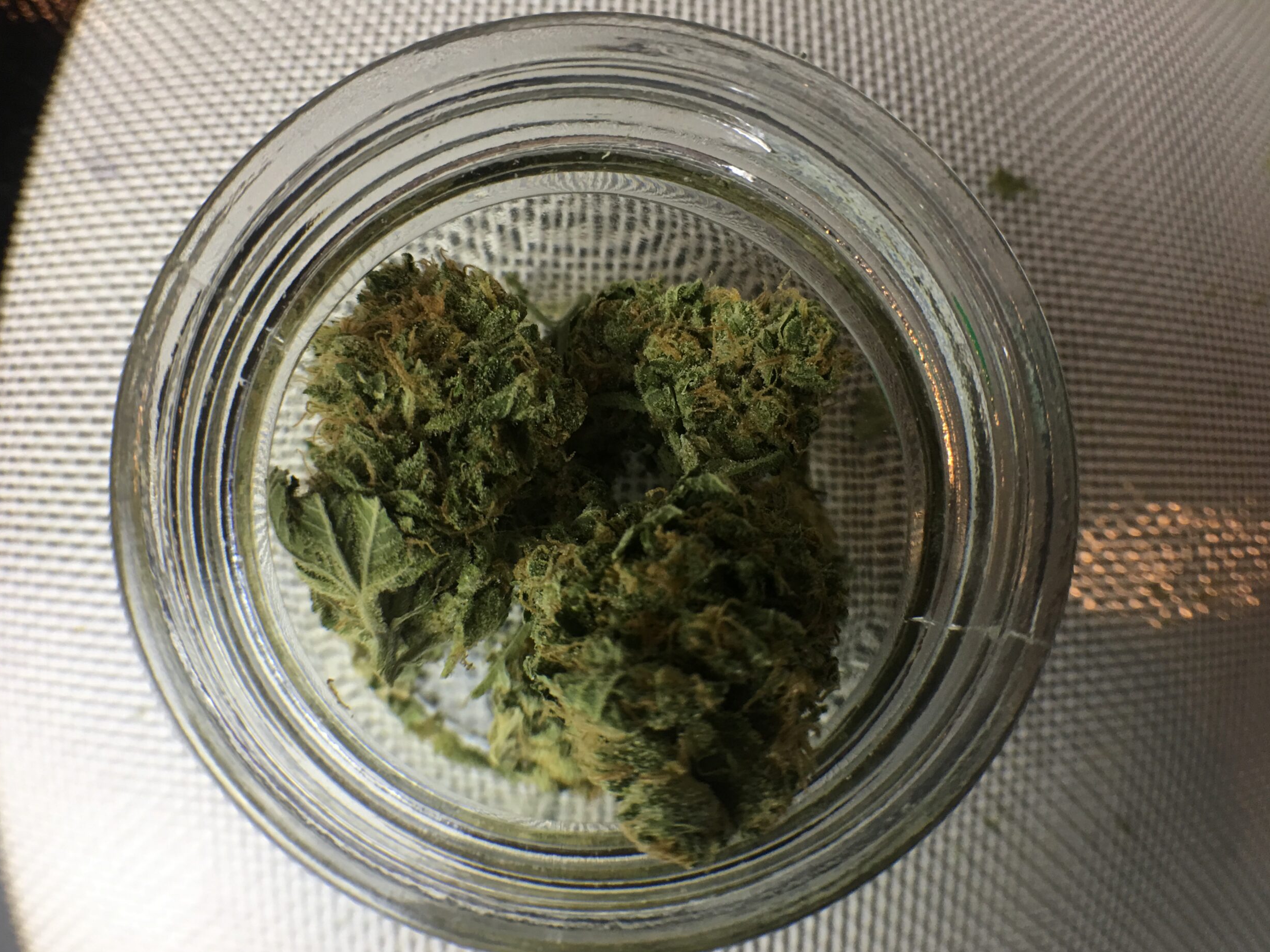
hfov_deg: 60.0
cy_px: 492
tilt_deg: -79.2
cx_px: 618
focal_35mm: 30
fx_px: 1101
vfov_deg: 46.8
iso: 40
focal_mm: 4.15
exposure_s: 1/17
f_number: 2.2
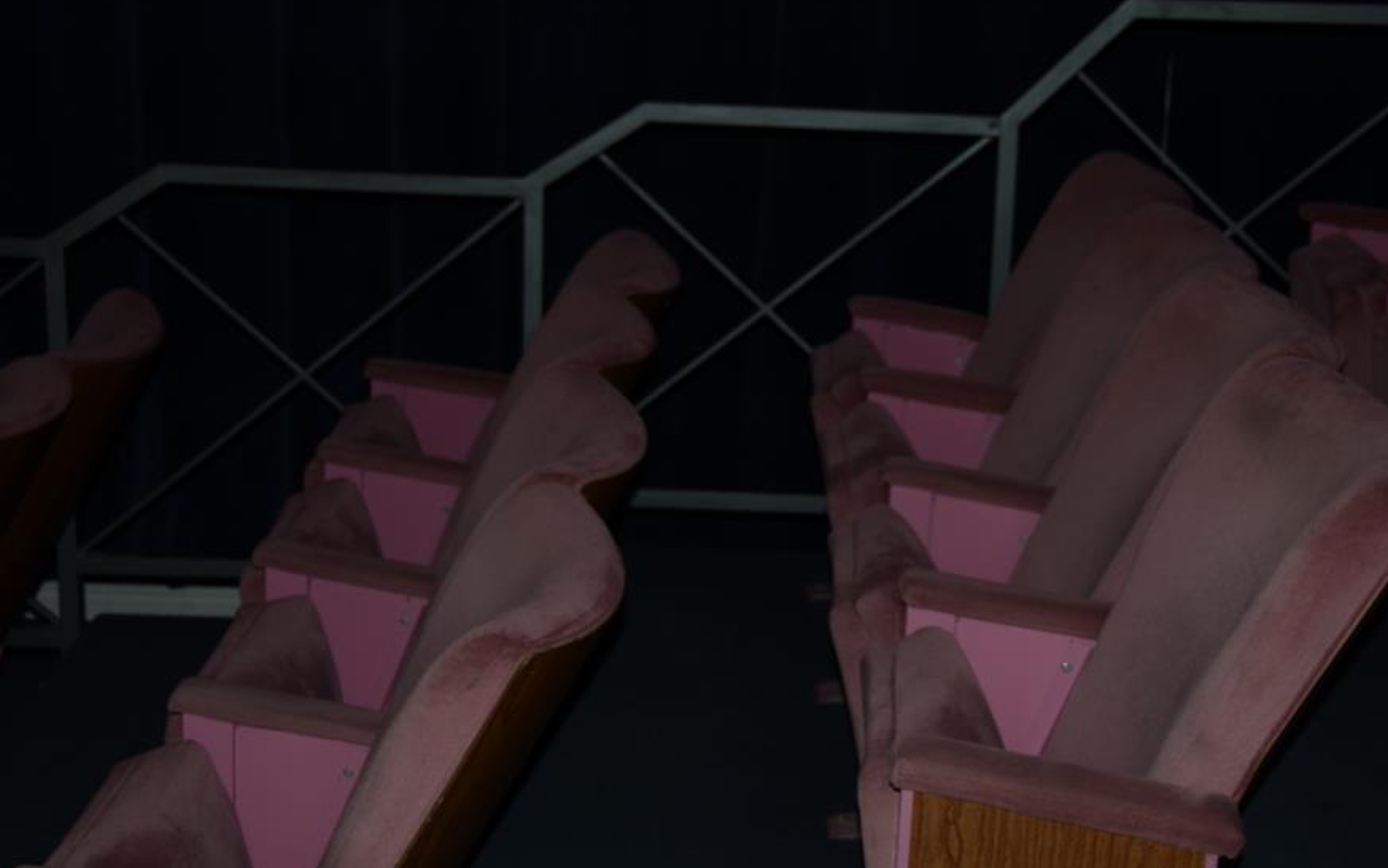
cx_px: 776
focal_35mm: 63
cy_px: 439
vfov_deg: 20.8
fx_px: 2368
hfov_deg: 32.6
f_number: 4.2
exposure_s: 1/60
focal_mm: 35
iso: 100
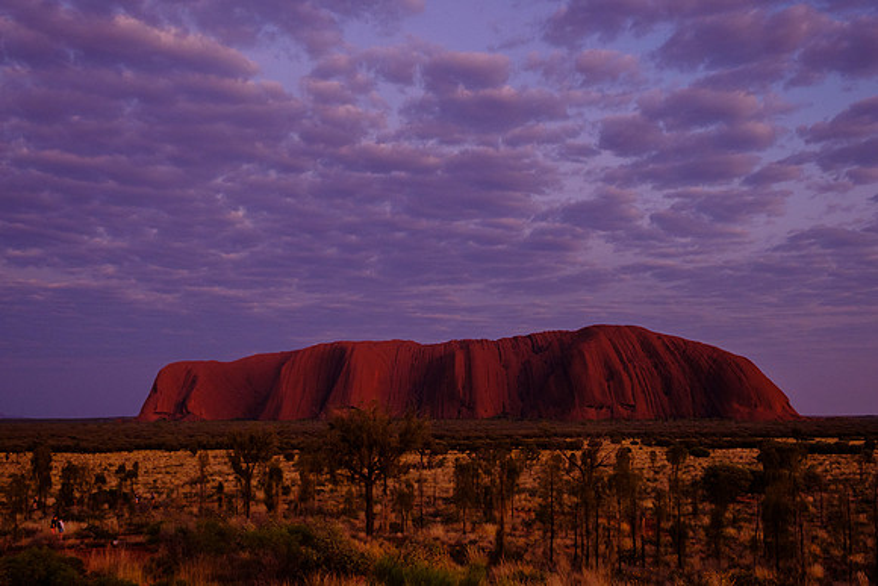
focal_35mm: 40
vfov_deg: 33.8
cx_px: 439
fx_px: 964
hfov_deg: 49.0
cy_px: 322
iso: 1000
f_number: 4
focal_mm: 24
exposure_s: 1/75
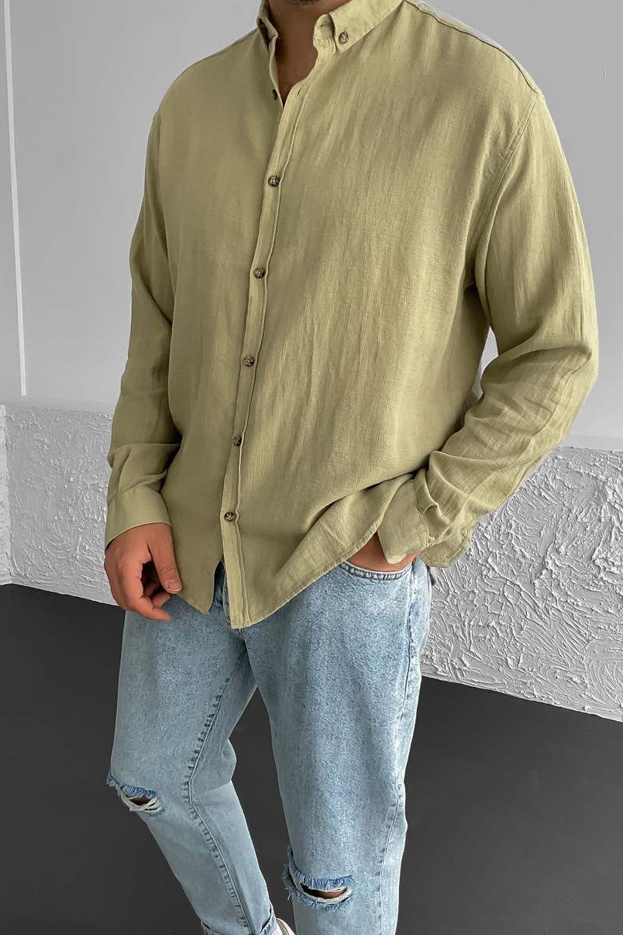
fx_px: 1038
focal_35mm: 40
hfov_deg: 33.3
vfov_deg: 48.4
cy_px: 525
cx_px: 250
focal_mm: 3
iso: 64
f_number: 1.8
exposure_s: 1/105
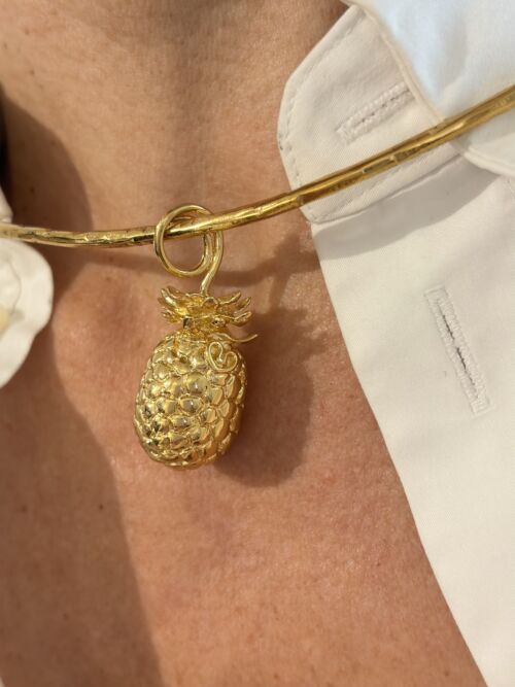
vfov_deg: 36.8
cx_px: 258
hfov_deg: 28.0
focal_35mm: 52
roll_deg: +5.6
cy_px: 344
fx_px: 1032
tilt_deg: -8.3
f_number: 1.6
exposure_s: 1/50
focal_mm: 5.96
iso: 125
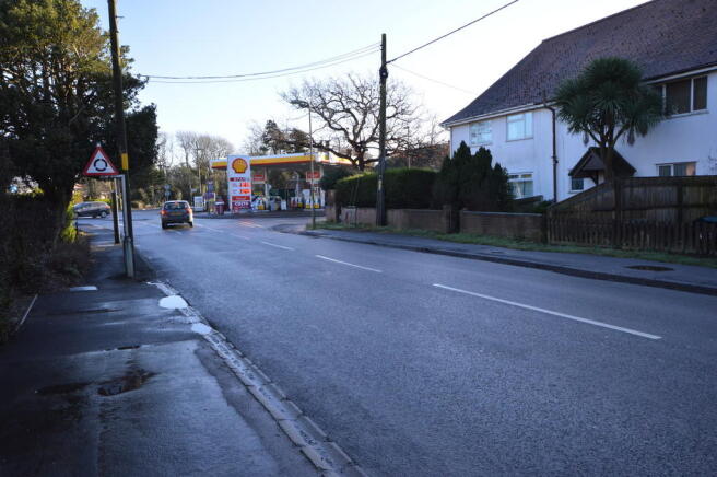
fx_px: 597
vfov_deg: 43.5
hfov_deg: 62.0
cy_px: 238
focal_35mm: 30
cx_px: 358
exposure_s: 1/320
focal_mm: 20
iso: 800
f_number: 9
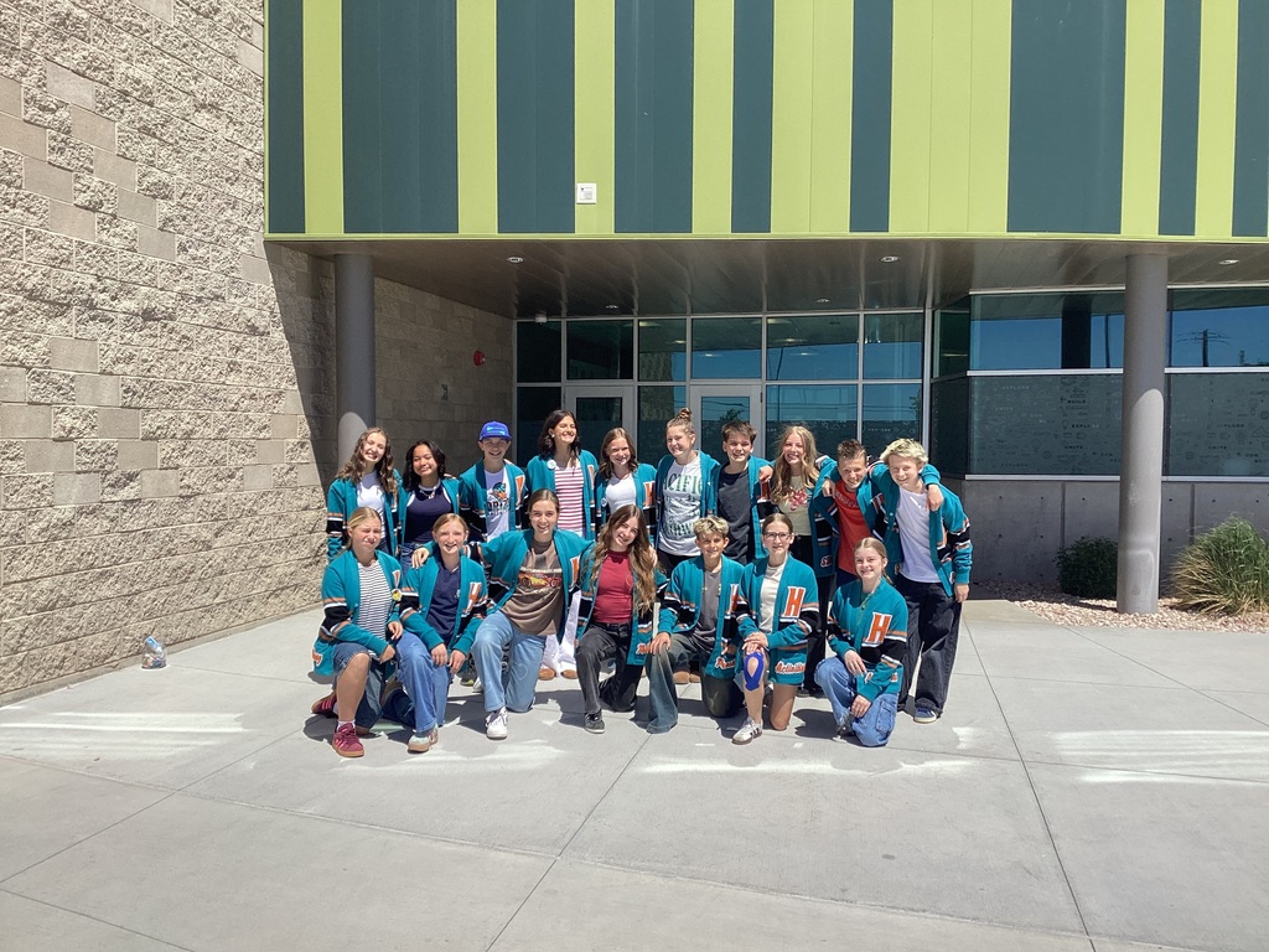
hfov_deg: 58.4
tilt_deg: -3.0
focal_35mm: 31
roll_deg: +0.6
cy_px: 476
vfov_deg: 45.4
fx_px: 1136
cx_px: 634
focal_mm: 3.3
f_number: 2.4
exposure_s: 1/1631
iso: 25
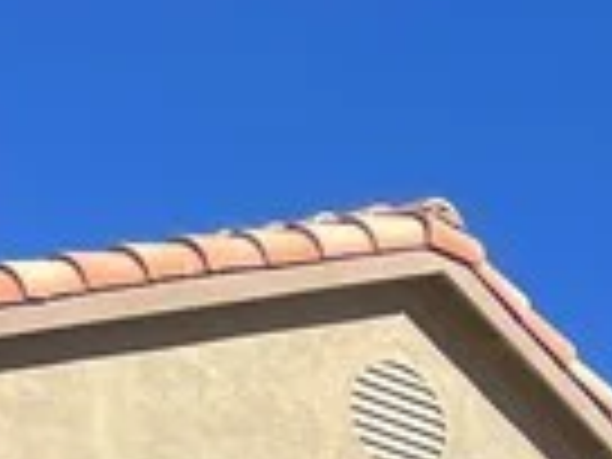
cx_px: 2250
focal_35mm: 196
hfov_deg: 7.7
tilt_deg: +8.1
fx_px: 3465
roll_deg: +1.1
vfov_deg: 7.0
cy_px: 1206
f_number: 1.6
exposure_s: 1/2882
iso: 32
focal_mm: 4.2
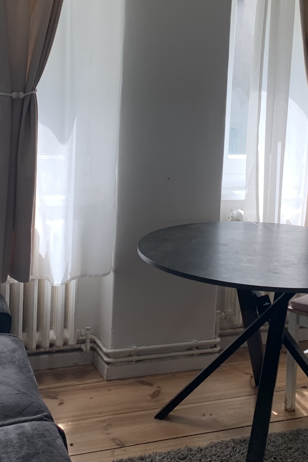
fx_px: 744
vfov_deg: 34.2
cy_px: 155
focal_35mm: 58
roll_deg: +0.9
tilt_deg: -8.2
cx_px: 216
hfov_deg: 23.2
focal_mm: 4.25
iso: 25
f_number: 1.8
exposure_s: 1/147
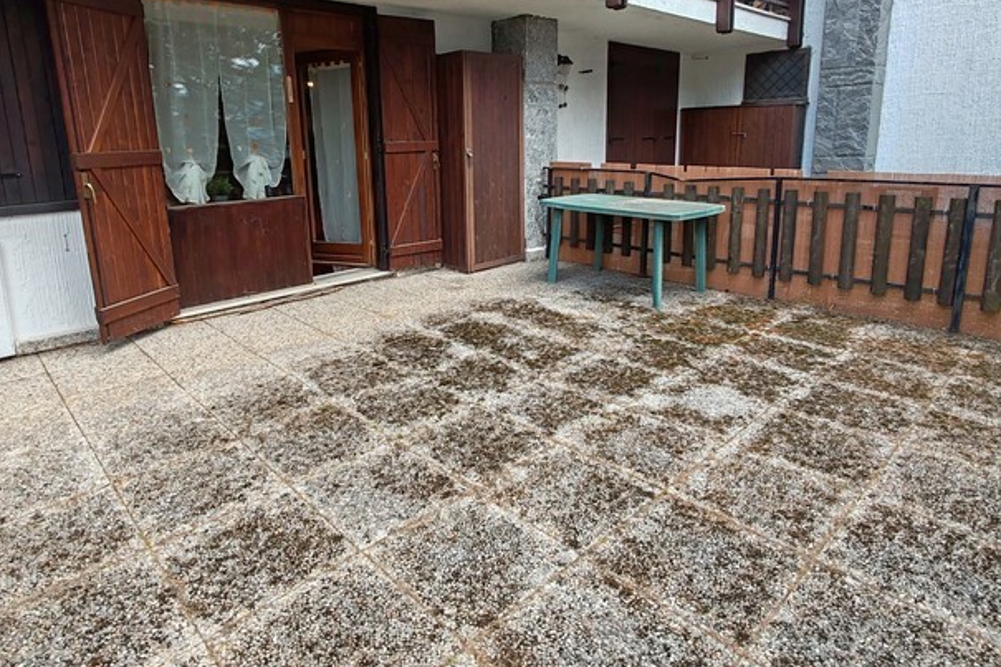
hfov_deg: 78.4
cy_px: 260
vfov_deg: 56.7
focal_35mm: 22
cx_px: 457
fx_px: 612
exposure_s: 1/190
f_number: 2.2
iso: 50
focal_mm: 1.96
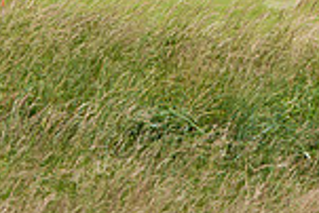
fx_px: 5437
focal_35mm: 613
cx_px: 283
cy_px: -143
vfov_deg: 2.2
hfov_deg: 3.4
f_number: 6.3
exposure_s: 1/4000
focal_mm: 160
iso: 320
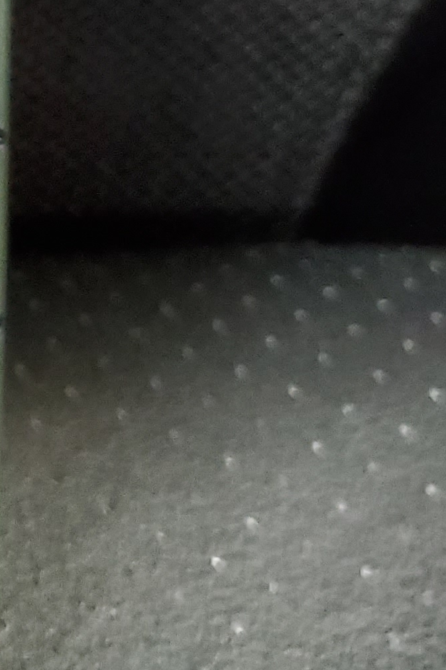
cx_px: -449
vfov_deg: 17.5
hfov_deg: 11.4
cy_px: -261
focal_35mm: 108
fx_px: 2008
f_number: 1.5
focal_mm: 4.3
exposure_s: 1/39
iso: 640
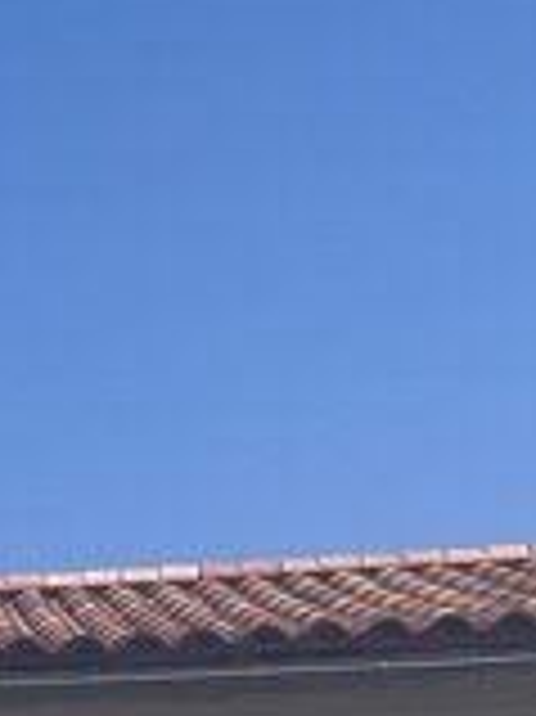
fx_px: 2708
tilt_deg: +8.1
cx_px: -874
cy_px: 1031
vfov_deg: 14.2
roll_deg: -1.1
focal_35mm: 131
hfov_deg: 9.6
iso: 50
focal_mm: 5.1
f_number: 1.6
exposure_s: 1/3623
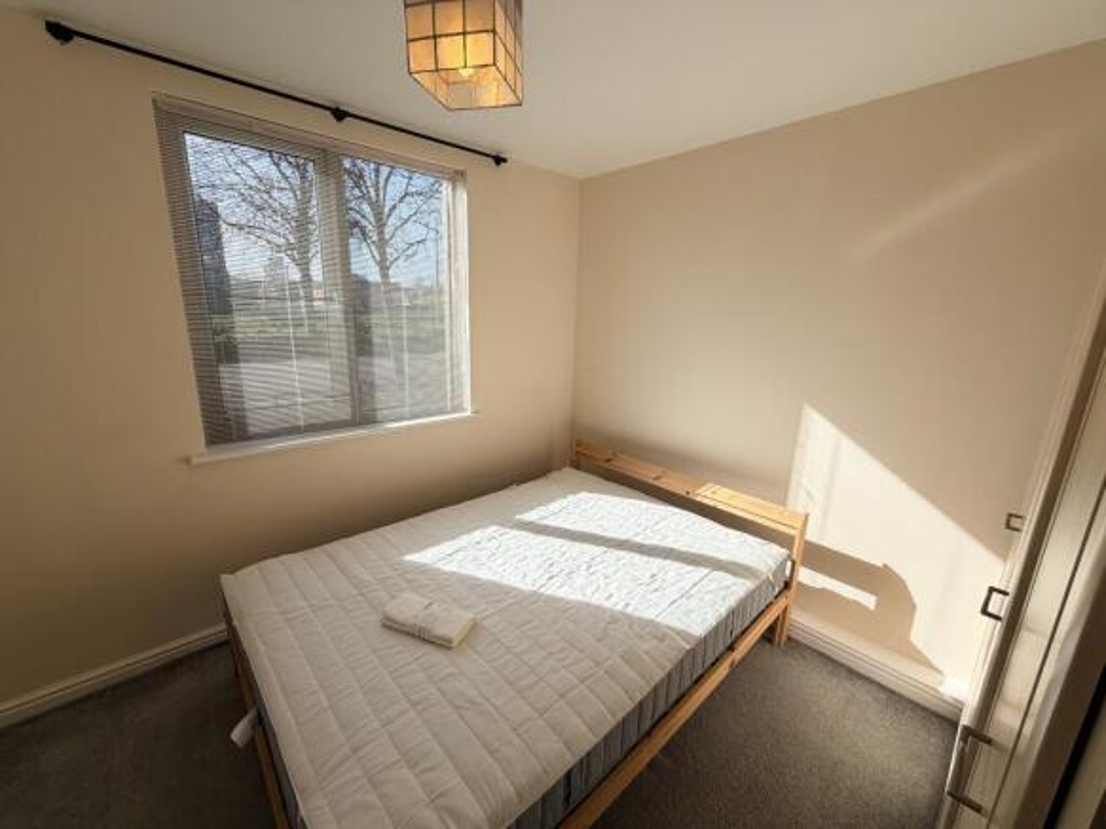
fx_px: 447
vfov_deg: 85.7
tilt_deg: -13.5
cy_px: 414
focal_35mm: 14
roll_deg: -1.2
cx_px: 553
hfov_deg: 102.1
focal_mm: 2.22
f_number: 2.2
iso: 40
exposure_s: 1/770
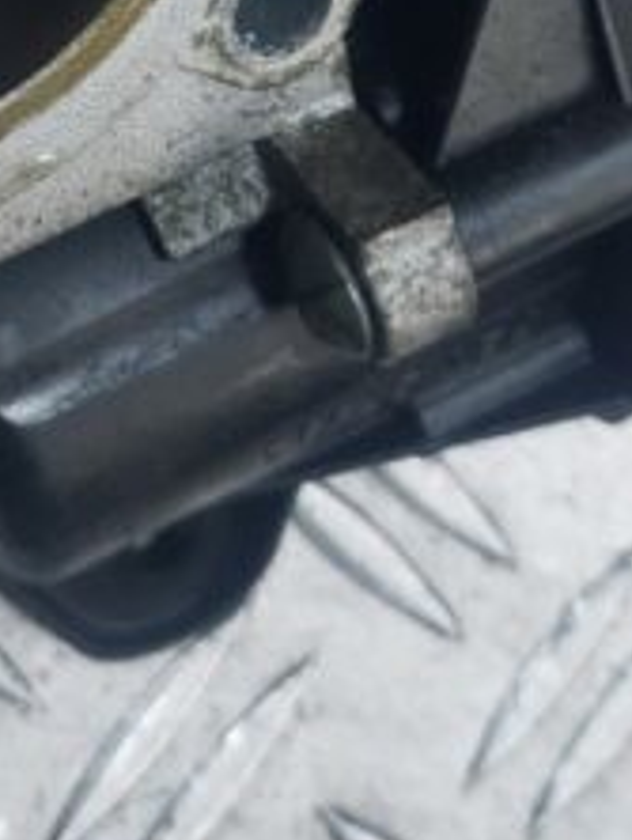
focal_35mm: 90
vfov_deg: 20.8
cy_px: -49
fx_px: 2187
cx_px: 72
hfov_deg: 16.3
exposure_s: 1/100
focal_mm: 5.23
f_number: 1.8
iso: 100
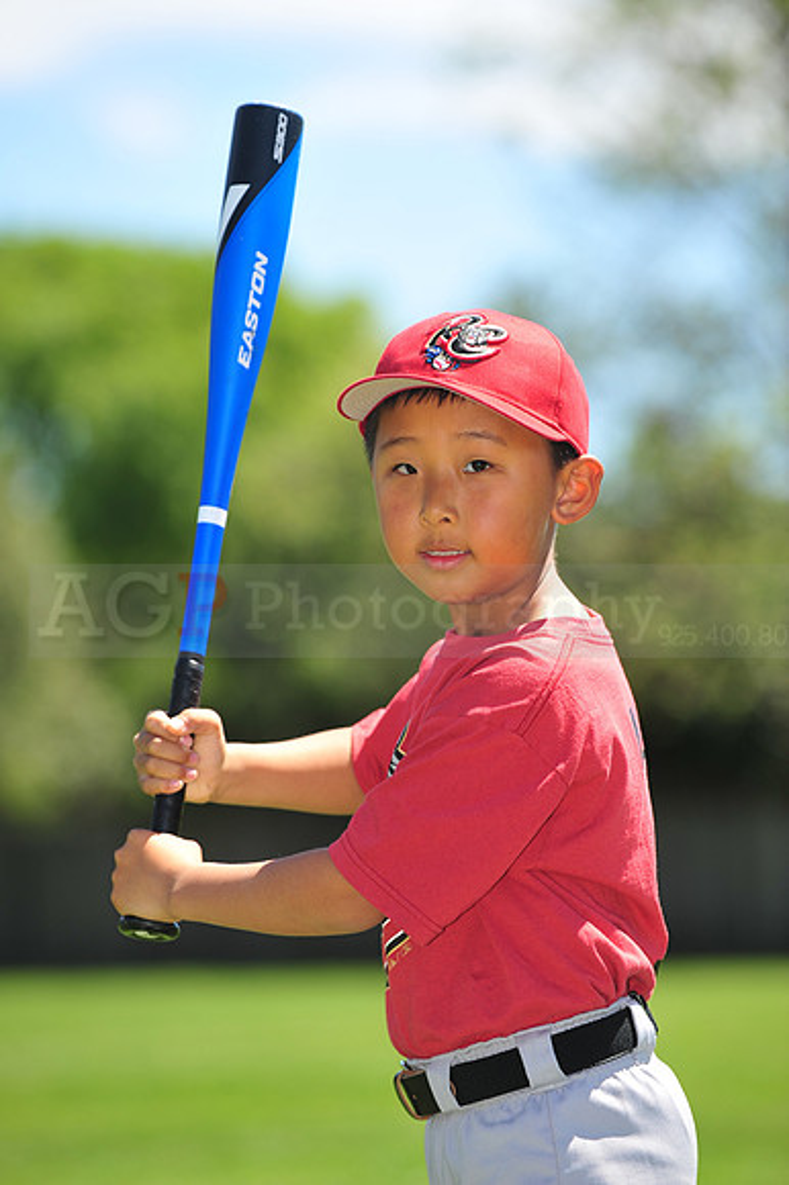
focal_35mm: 200
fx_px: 6582
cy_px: 592
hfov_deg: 6.9
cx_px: 394
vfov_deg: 10.3
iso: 200
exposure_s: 1/640
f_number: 4.5
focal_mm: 200
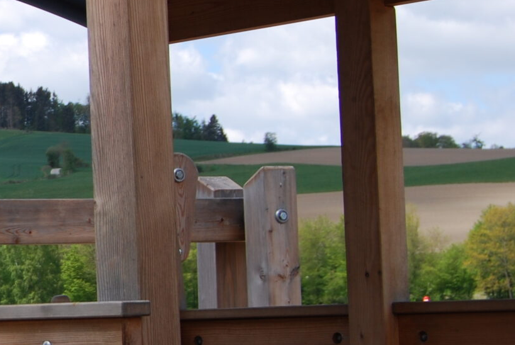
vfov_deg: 9.2
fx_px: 2148
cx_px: -289
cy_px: 218
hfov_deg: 12.9
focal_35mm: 150
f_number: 7.1
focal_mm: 32
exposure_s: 1/200
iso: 100
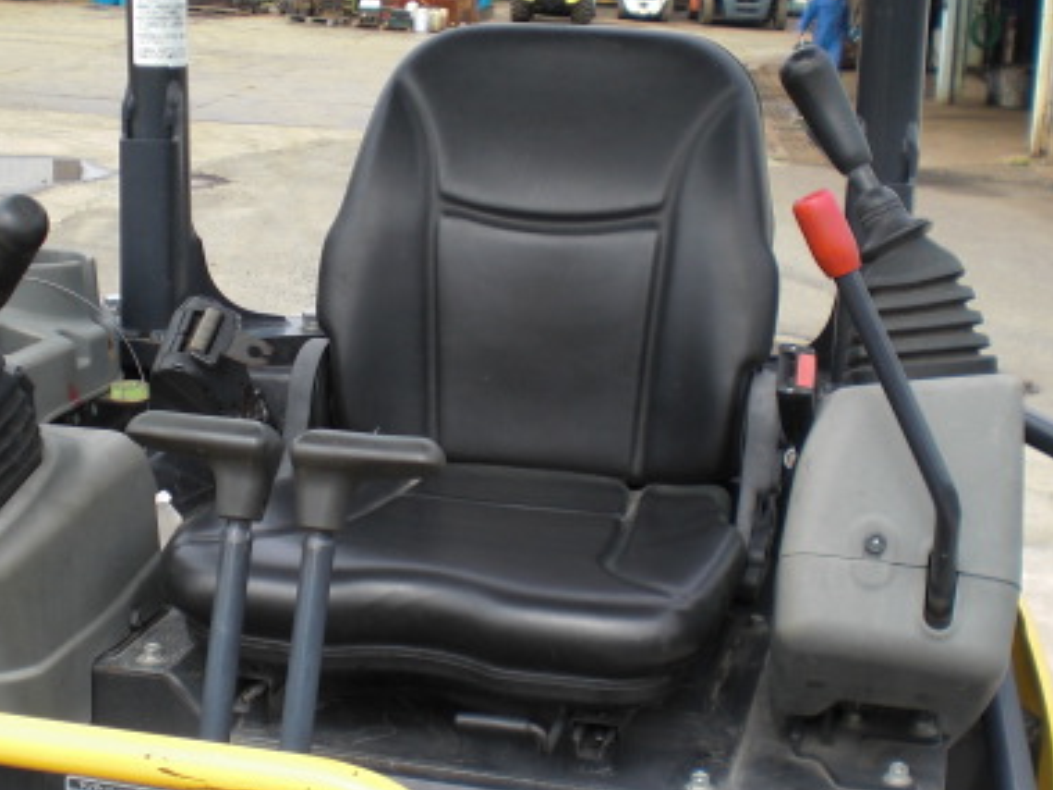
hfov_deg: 30.2
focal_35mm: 64
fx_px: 1947
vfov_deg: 22.9
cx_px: 463
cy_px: 488
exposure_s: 1/400
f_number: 3.1
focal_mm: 6.3
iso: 64
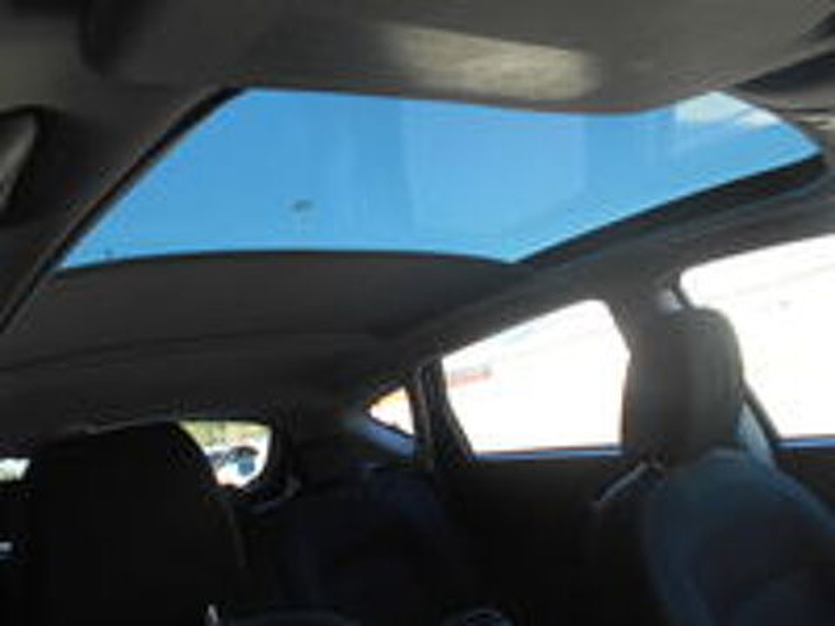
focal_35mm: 26
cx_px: 418
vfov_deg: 53.1
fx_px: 627
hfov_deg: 67.3
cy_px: 313
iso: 80
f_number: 3.2
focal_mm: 4.6
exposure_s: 1/100
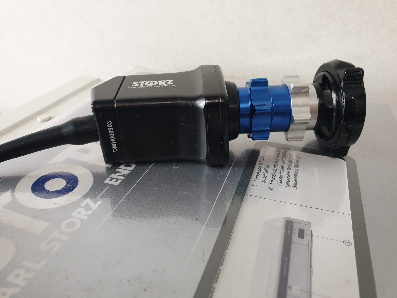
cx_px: 198
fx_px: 298
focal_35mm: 26
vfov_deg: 53.1
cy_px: 149
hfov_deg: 67.3
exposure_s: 1/50
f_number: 2.4
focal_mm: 4.3
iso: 320
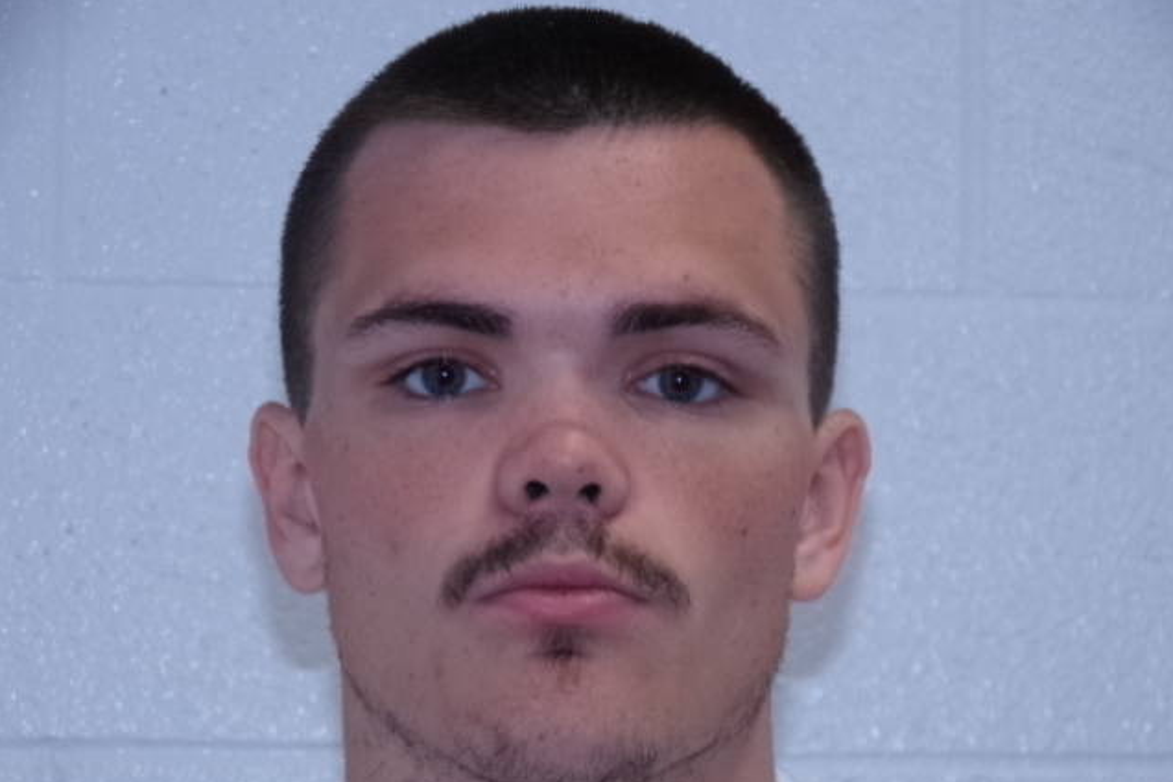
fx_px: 5148
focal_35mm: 158
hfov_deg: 13.0
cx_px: 586
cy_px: 422
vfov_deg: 8.7
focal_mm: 27.1
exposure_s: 1/100
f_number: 4.5
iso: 200
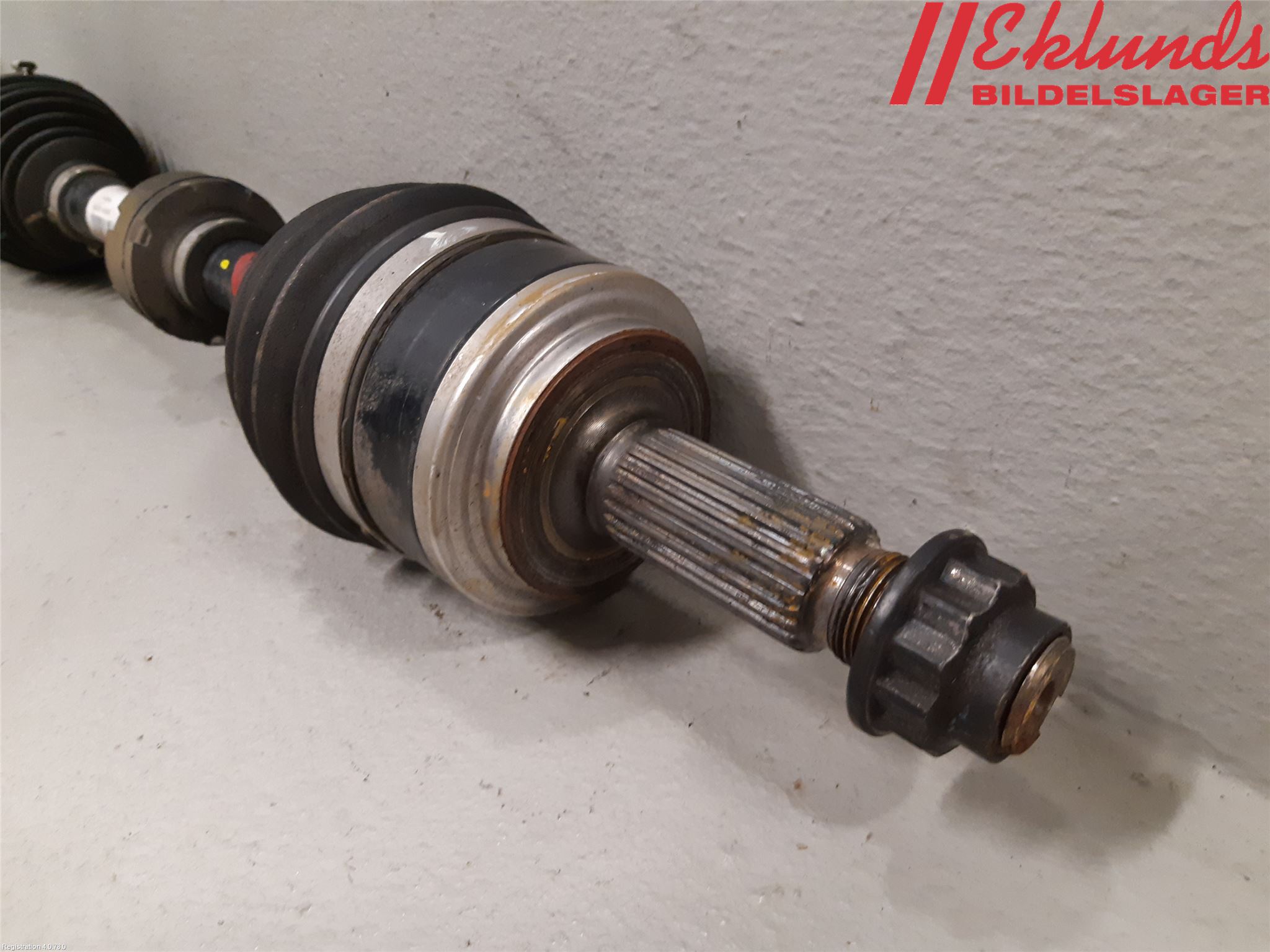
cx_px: 635
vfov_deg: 53.1
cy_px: 476
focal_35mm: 26
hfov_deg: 67.3
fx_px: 954
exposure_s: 1/50
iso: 250
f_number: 1.7
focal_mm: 3.93
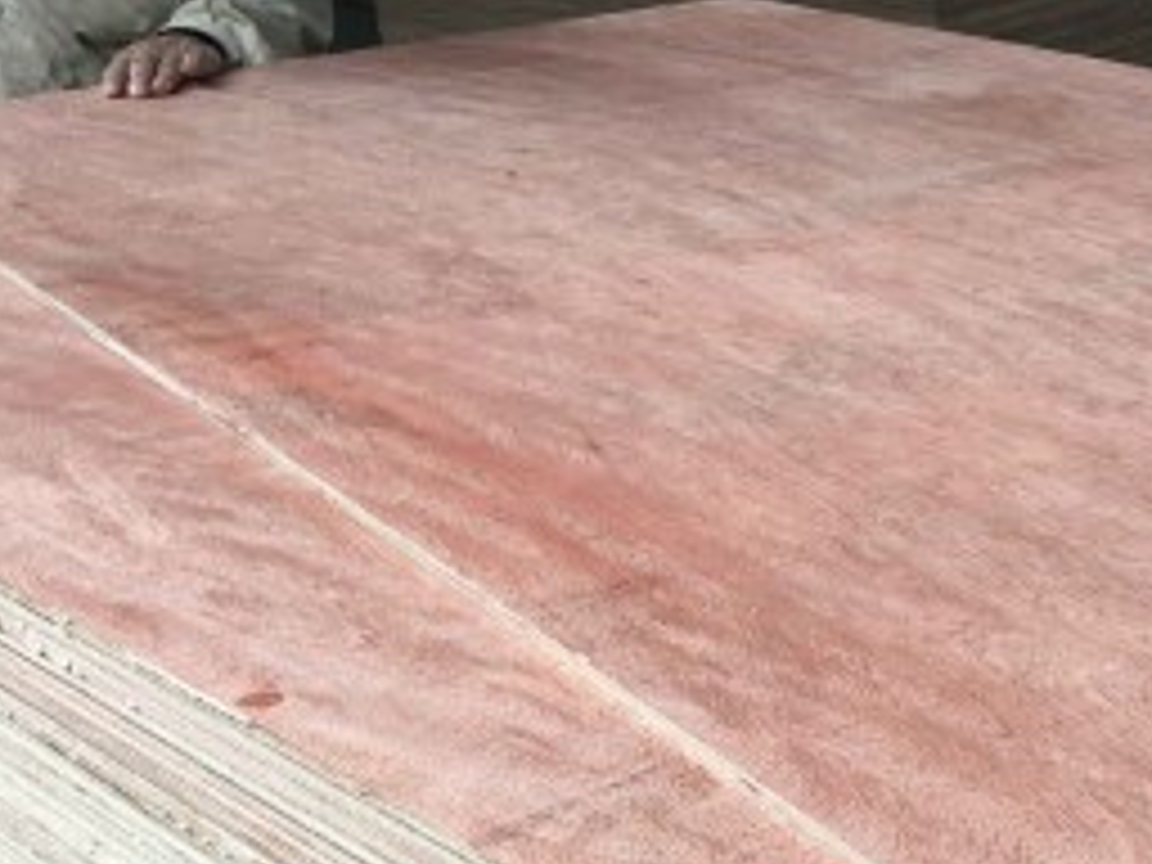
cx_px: 972
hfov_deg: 27.8
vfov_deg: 20.9
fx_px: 2263
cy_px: 864
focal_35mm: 68
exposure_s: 1/17
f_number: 2.2
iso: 50
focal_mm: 4.15
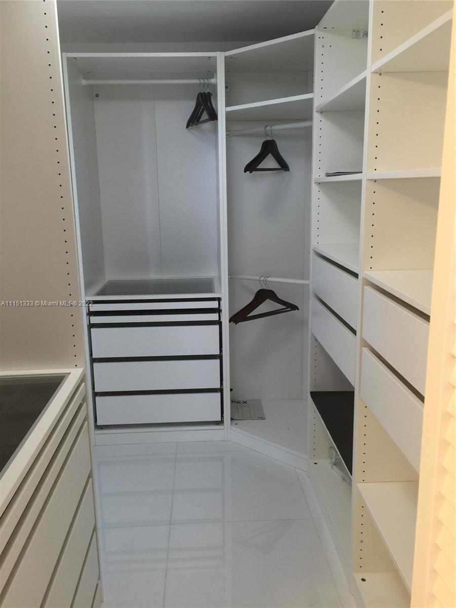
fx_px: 509
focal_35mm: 29
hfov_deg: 48.2
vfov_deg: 61.7
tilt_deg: -10.6
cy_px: 304
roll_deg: +1.4
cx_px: 228
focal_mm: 4.15
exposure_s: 1/40
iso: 32
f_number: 2.2
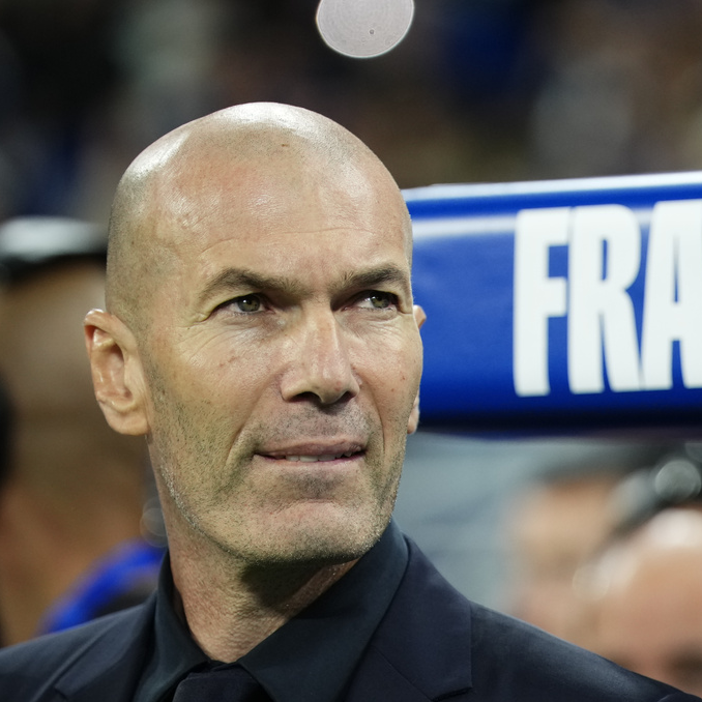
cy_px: 352
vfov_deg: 5.2
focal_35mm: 336
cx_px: 500
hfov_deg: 5.2
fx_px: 7709
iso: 2000
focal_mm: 175
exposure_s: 1/1600
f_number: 2.8
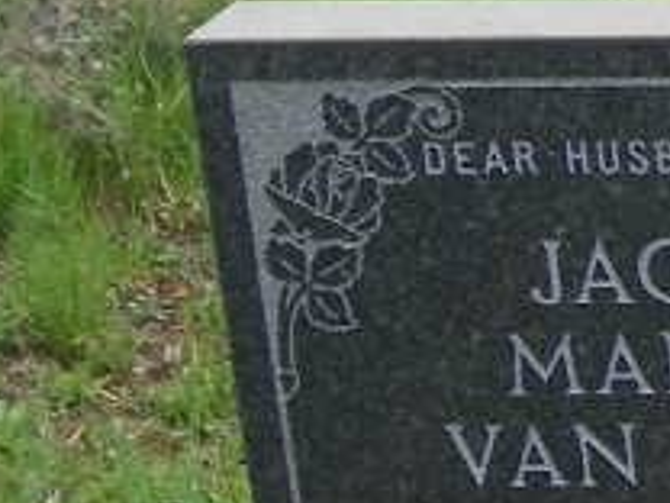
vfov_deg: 5.7
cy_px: 909
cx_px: 1910
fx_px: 4916
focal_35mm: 254
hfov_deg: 7.1
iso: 64
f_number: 4.5
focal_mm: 7.9
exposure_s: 1/250
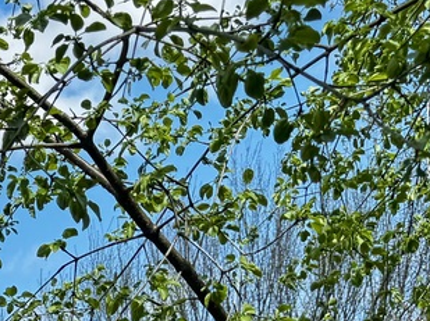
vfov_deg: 11.5
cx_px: -121
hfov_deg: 16.7
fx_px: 1390
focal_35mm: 112
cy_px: 698
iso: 80
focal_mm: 6.76
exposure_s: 1/1112
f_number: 1.78
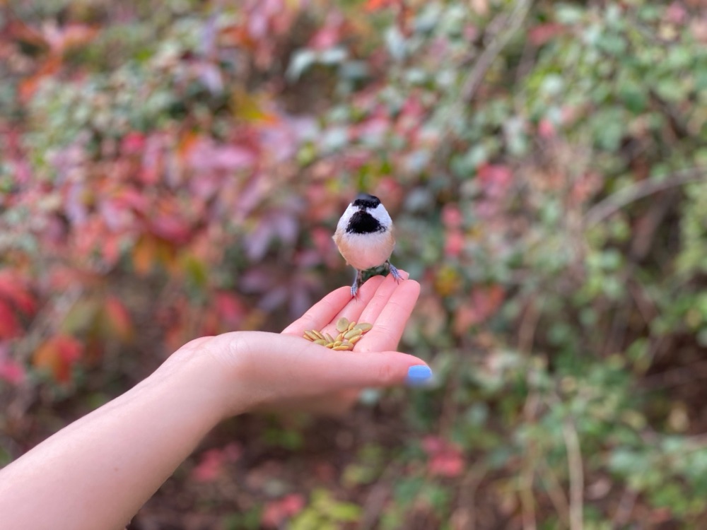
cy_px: 265
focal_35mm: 52
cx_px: 354
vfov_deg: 28.0
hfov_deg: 36.8
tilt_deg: -16.5
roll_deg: -3.7
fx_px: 1062
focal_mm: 6
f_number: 2
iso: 80
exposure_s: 1/122
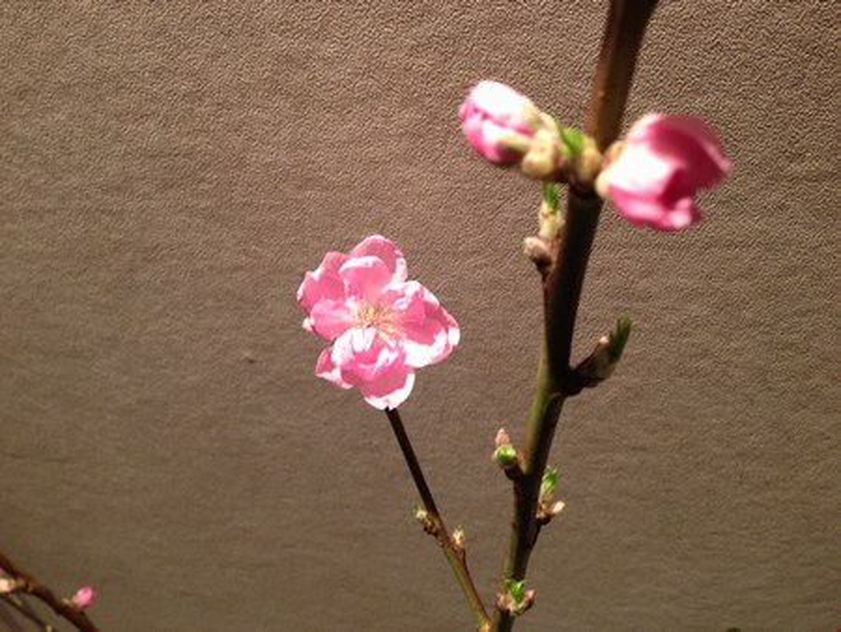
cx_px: 420
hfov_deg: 52.6
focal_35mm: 35
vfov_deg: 40.7
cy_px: 316
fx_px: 851
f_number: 2.4
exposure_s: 1/20
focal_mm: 4.28
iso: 125
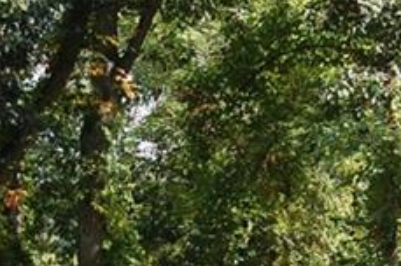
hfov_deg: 10.2
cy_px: 450
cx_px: 138
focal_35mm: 201
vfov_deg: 6.7
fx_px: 2236
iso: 200
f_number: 6.3
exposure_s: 1/160
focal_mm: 30
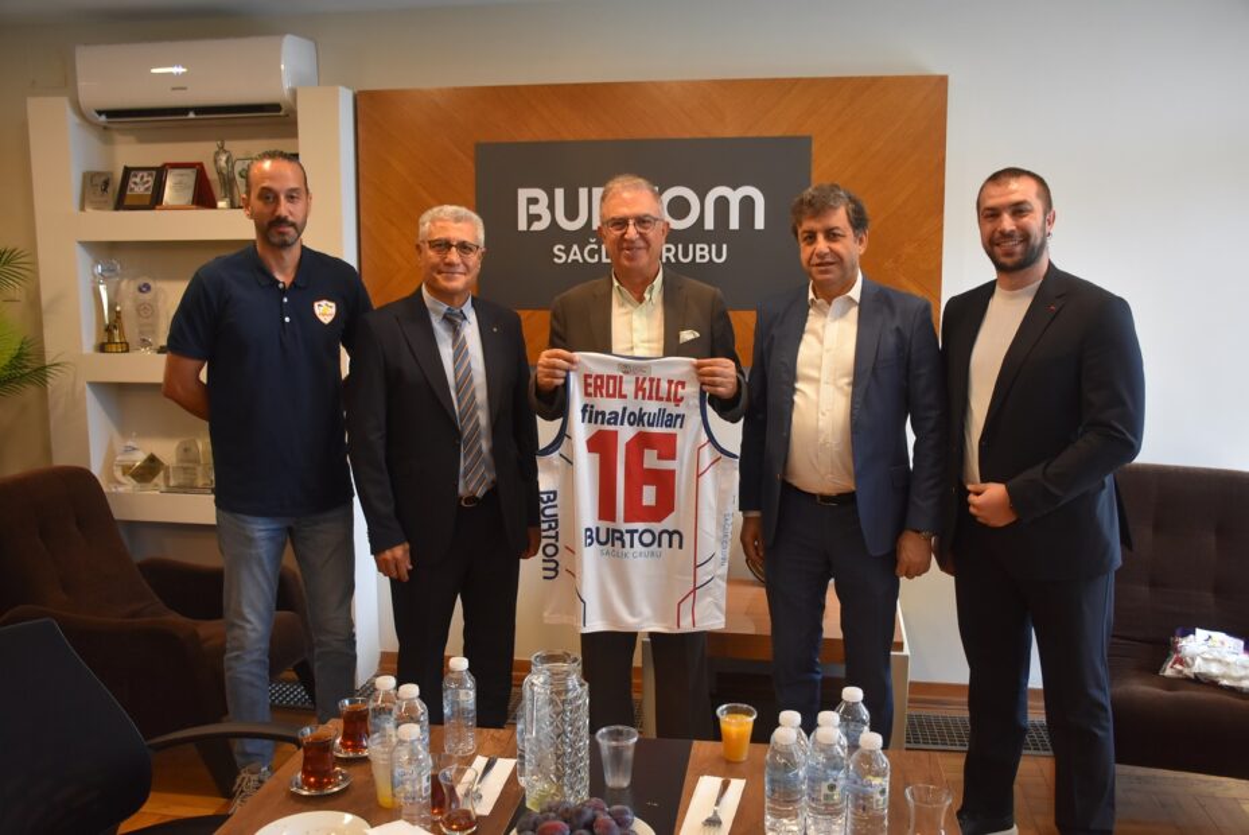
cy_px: 418
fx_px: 1146
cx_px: 624
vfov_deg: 40.0
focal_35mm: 33
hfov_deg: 57.2
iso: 800
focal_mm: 22
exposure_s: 1/80
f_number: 4.5
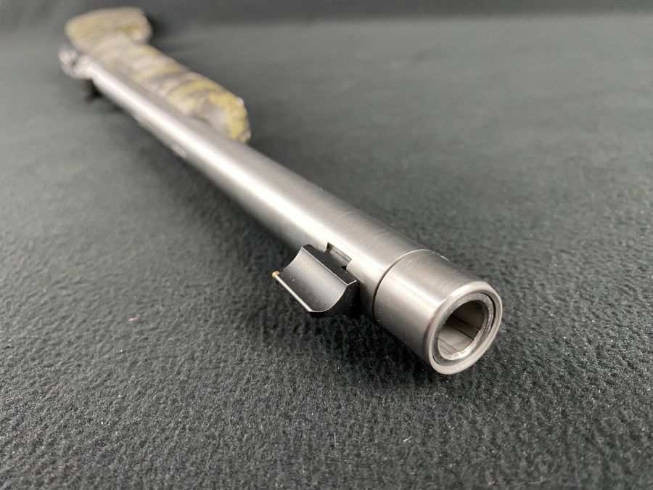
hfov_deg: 69.4
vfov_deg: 54.9
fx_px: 472
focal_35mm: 25
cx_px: 326
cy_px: 245
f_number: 1.8
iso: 320
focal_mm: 4.25
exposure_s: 1/40
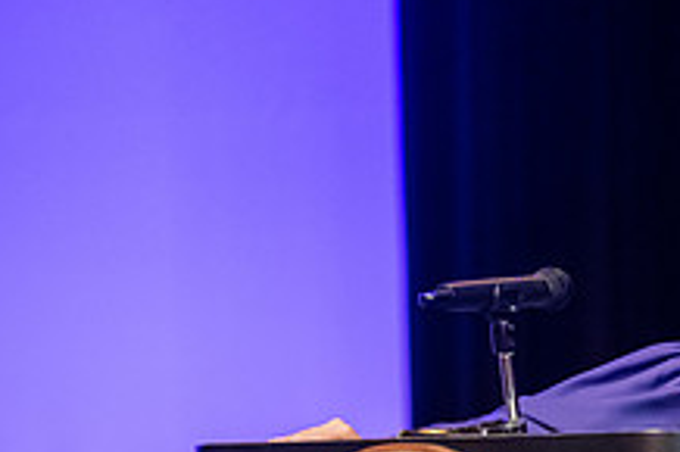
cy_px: 553
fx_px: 7795
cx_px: 721
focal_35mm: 413
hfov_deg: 5.0
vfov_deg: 3.3
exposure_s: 1/200
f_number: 3.2
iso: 4000
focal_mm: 155
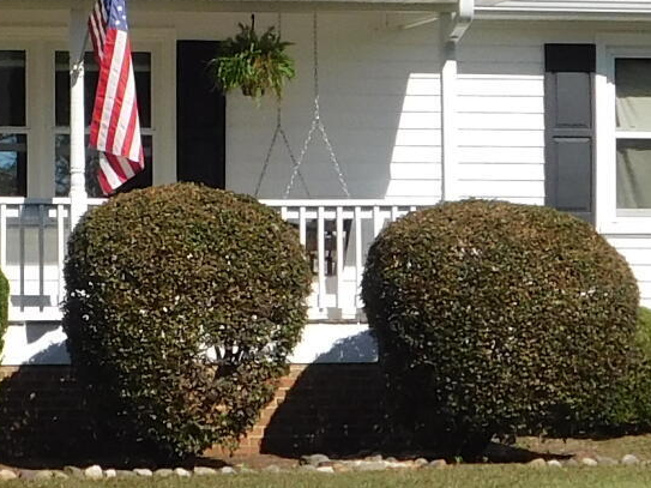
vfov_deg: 6.7
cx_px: 94
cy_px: 141
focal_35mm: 221
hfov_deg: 8.9
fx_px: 4155
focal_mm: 7.1
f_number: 7.2
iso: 125
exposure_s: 1/400
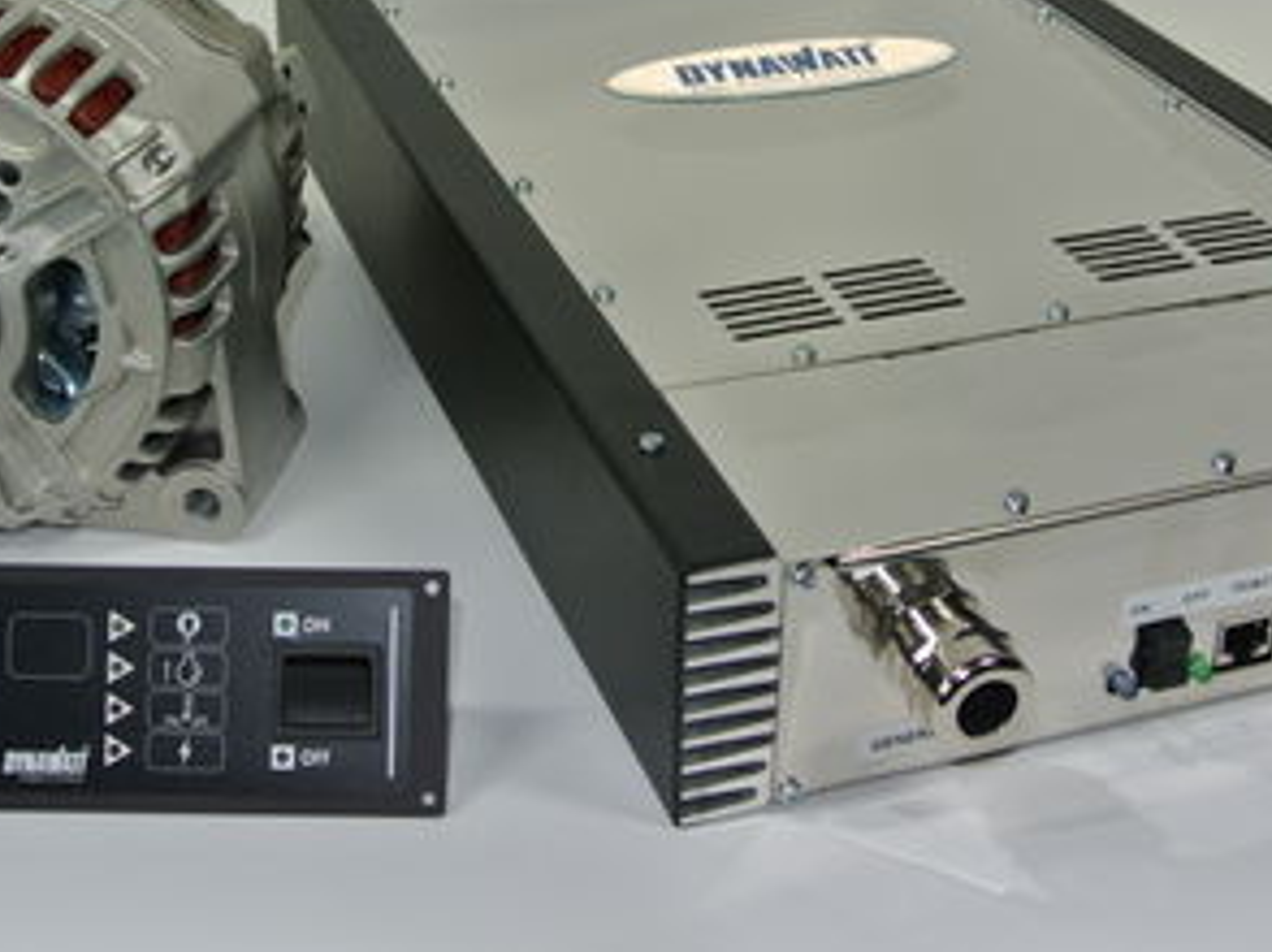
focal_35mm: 59
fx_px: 2166
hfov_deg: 32.7
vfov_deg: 24.7
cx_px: 666
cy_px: 353
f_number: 4
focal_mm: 13.6
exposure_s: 1/60
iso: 110
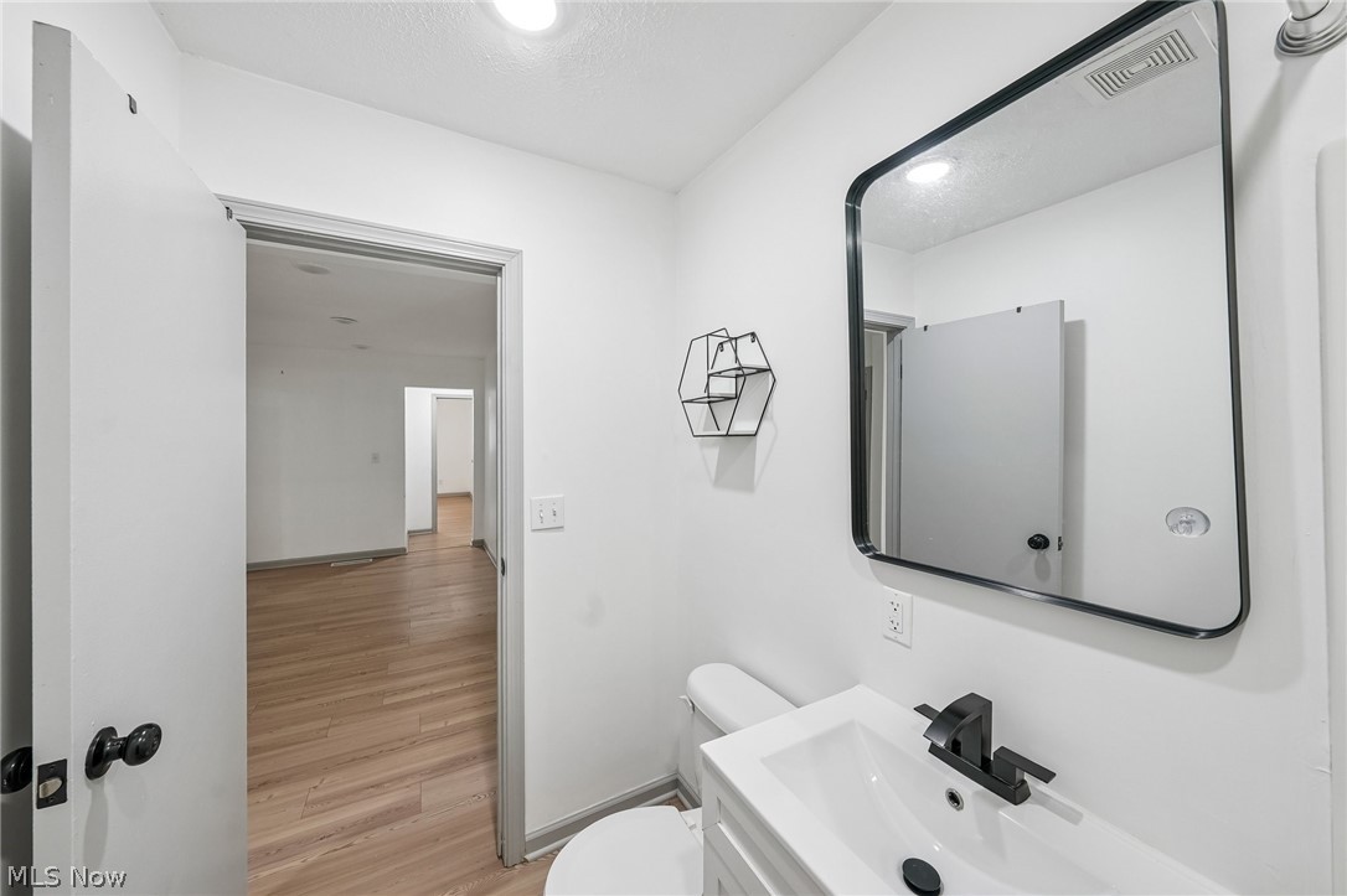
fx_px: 449
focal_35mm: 12
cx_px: 674
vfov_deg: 89.9
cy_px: 448
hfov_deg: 112.6
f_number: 8
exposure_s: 1/20
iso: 400
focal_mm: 12
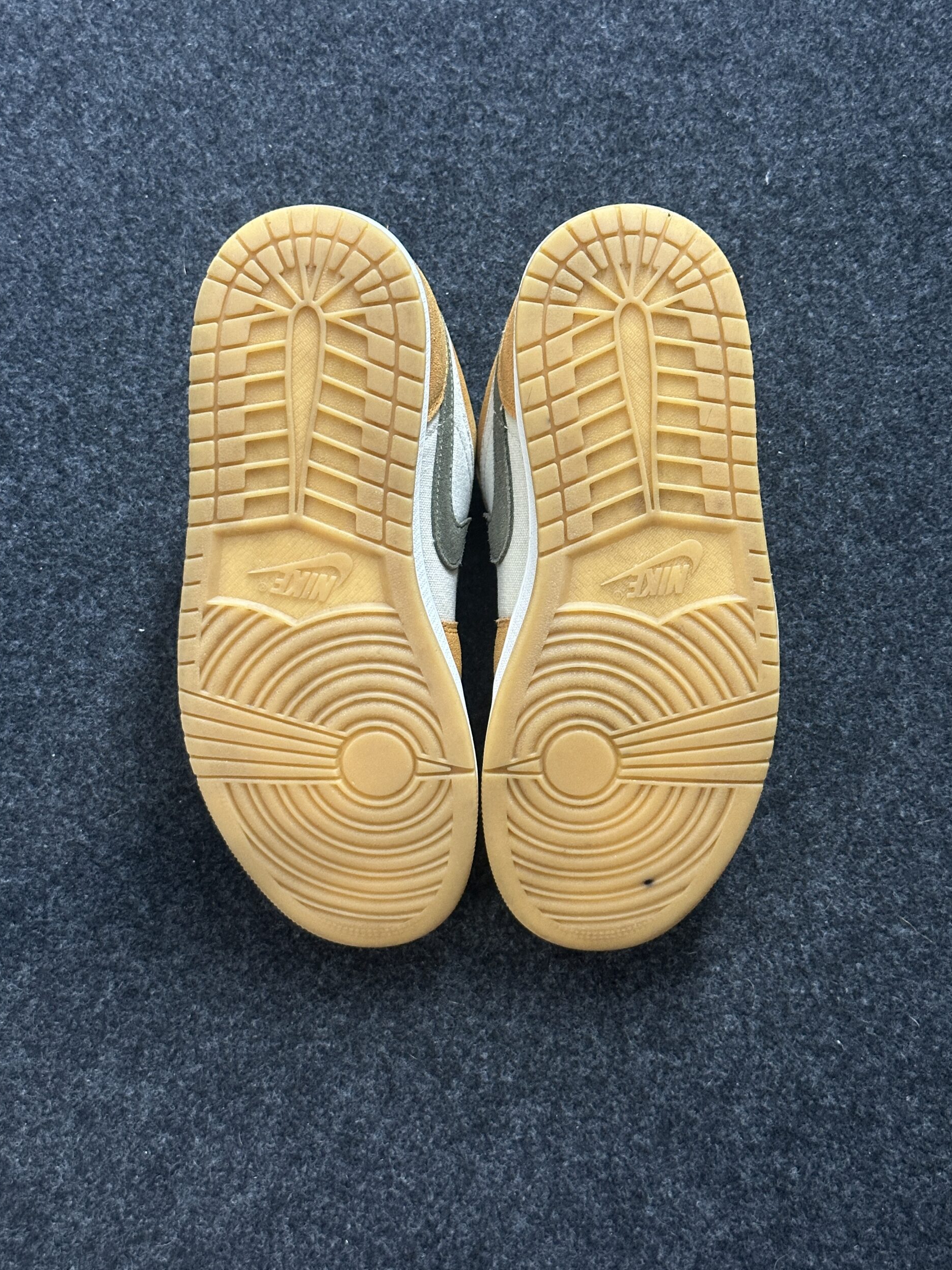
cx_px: 471
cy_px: 639
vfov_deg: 38.9
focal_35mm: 49
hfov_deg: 29.7
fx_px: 1797
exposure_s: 1/33
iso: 400
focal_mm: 6.86
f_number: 1.78
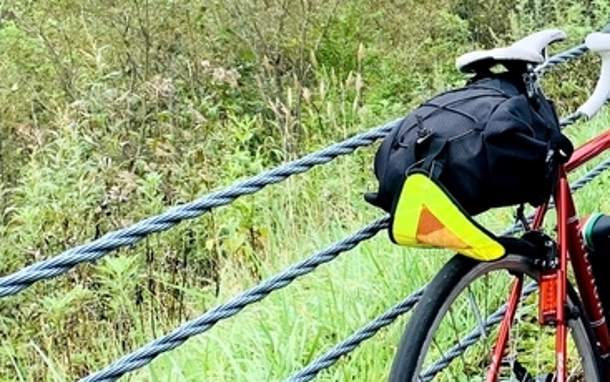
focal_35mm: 90
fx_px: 1497
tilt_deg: -7.8
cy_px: 131
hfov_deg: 21.5
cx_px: 713
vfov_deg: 14.5
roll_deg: -1.4
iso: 25
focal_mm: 4.25
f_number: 1.8
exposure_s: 1/232
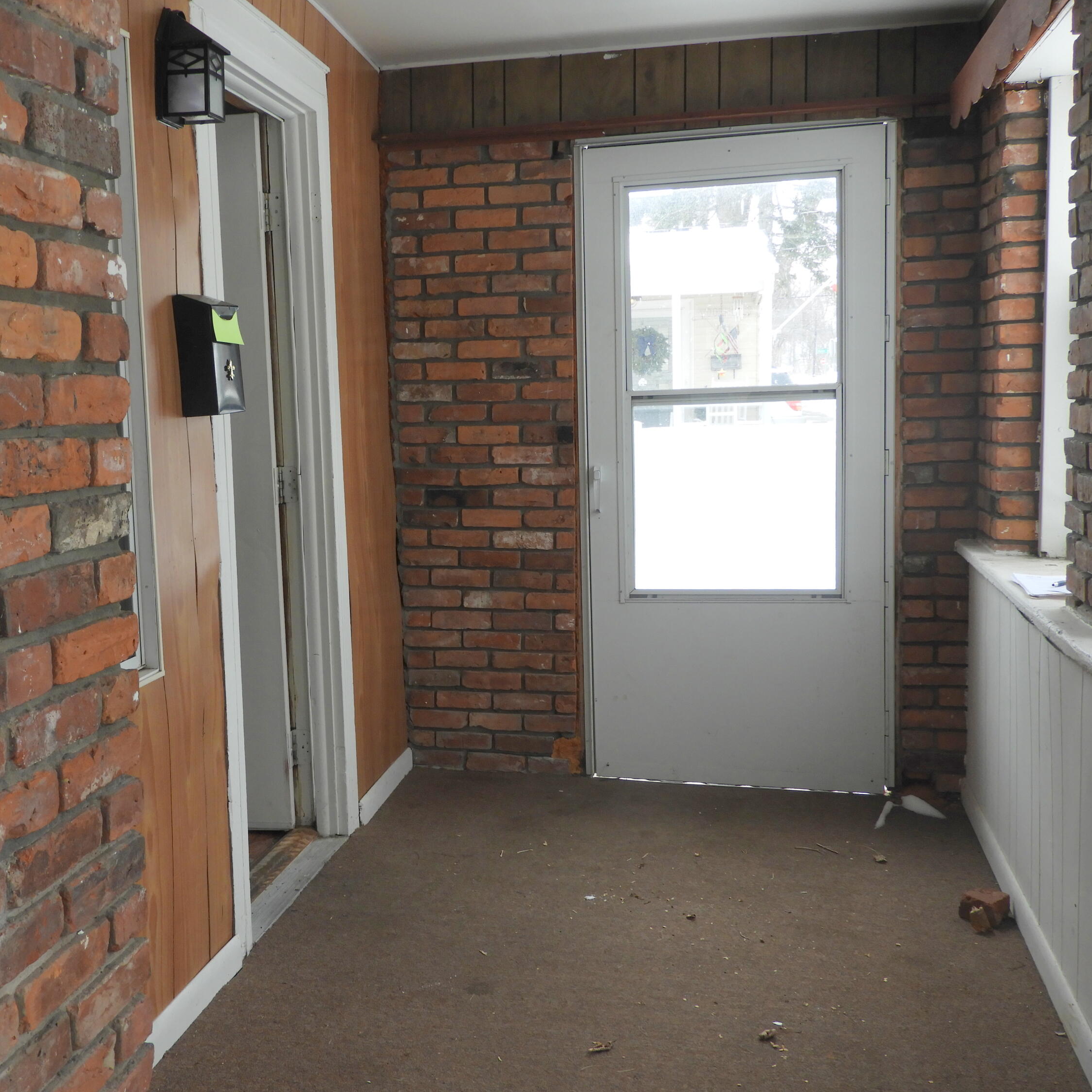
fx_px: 1392
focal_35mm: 39
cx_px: 371
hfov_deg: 42.3
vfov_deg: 42.8
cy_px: 546
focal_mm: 5.9
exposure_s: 1/100
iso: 100
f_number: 3.6
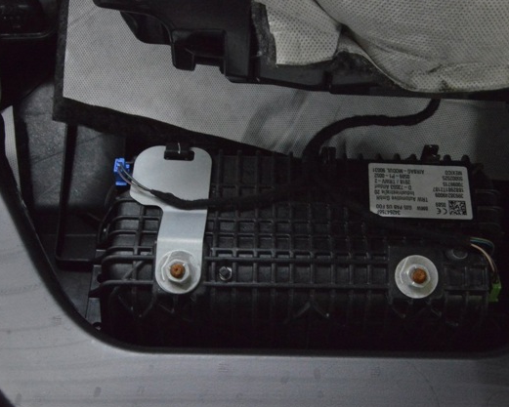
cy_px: 205
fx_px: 807
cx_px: 290
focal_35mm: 54
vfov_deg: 28.3
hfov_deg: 34.9
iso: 6400
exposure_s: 1/20
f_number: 20
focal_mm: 31
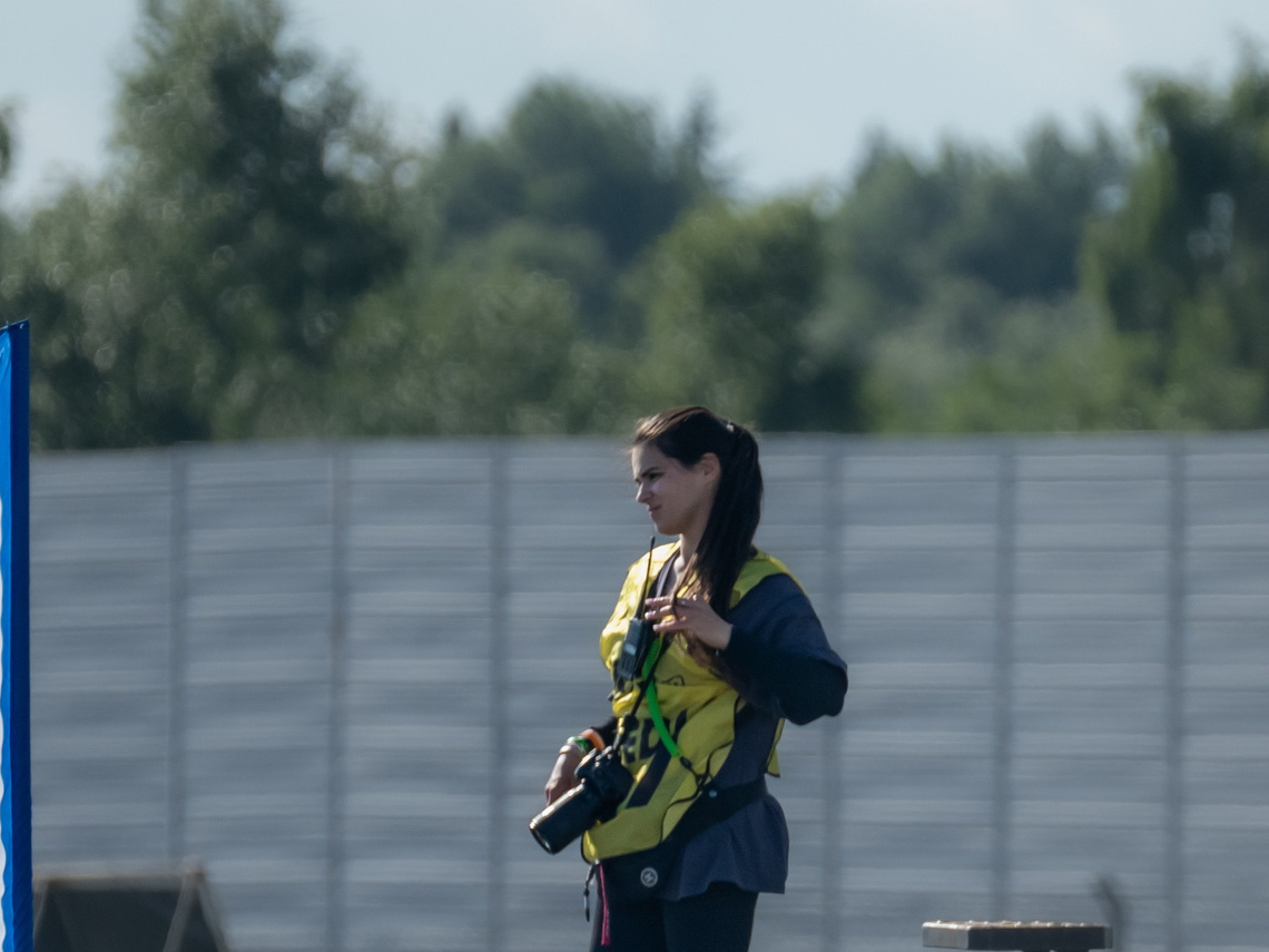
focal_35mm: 1037
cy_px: 673
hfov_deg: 1.9
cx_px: 831
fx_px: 38016
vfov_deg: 1.4
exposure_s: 1/320
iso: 1000
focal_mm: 381.2
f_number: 6.3
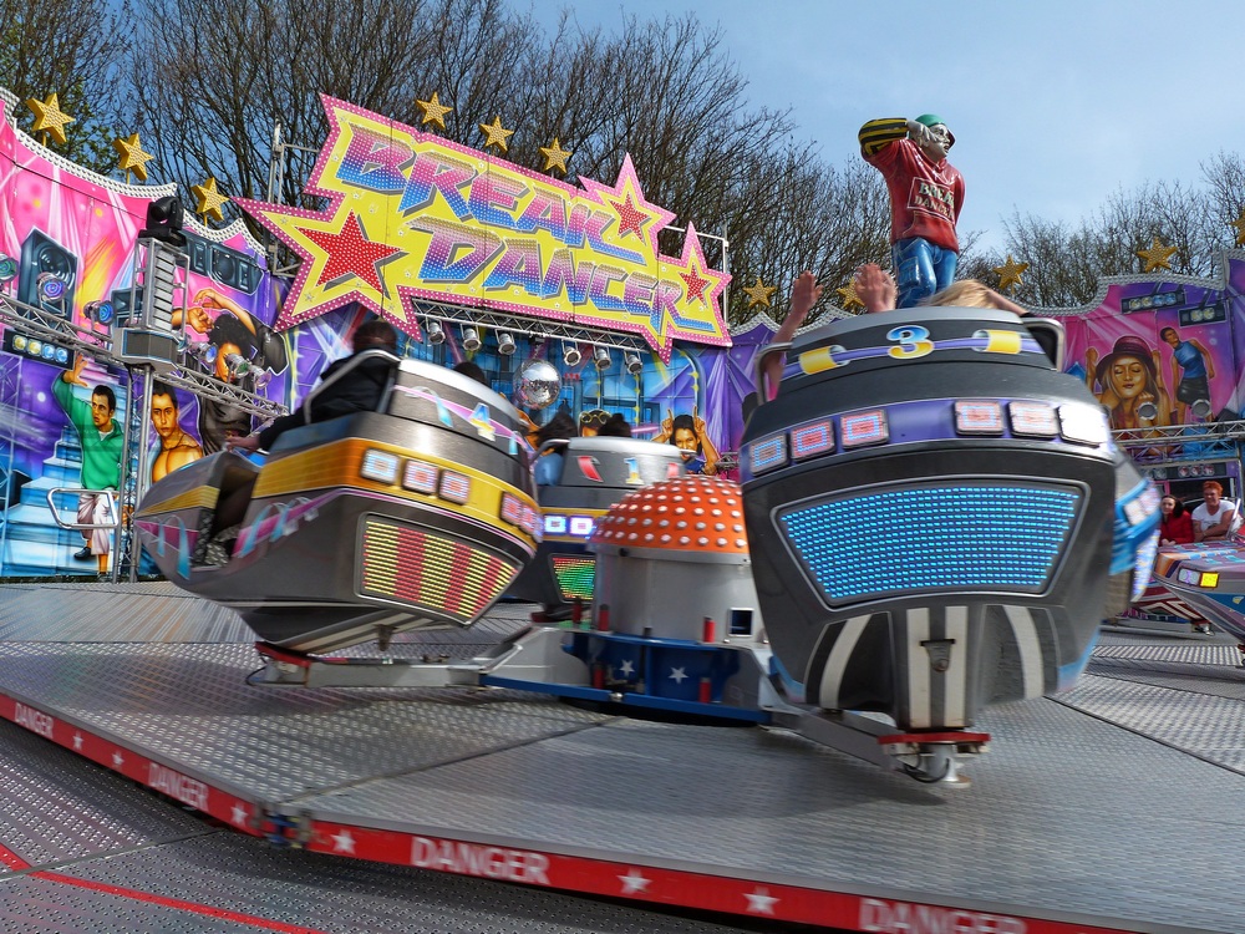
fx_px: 1151
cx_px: 622
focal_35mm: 32
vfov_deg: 44.2
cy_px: 467
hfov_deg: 56.8
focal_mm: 5.6
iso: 100
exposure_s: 1/320
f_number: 5.6
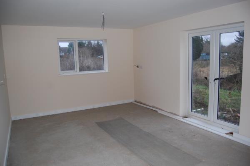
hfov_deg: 67.5
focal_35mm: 27
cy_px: 83
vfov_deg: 47.8
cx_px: 125
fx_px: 187
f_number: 3.5
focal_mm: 18
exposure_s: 1/60
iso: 400
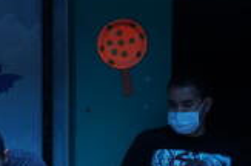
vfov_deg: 8.3
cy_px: 233
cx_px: -89
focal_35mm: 162
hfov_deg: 12.3
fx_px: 1124
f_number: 8
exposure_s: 1/60
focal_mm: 35
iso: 100
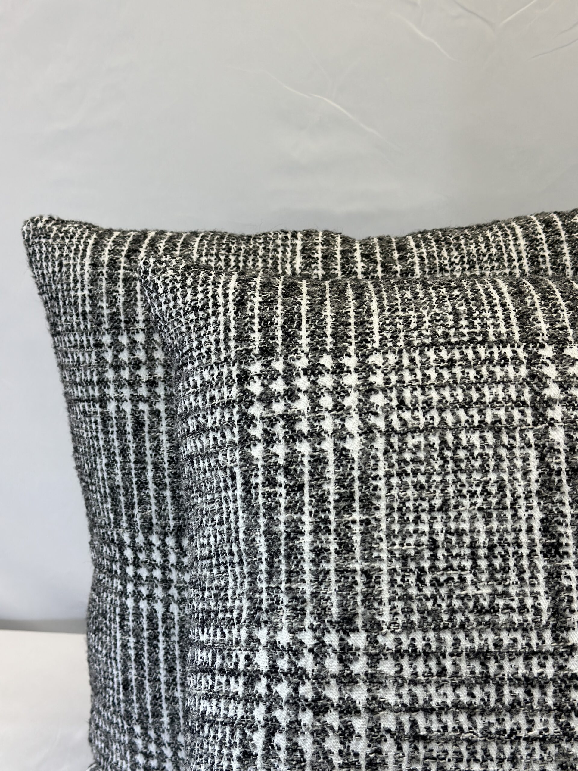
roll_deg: +1.3
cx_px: 289
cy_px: 386
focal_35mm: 48
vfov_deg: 39.7
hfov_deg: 30.3
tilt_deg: -12.6
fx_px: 1069
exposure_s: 1/178
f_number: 1.78
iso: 80
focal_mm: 6.86
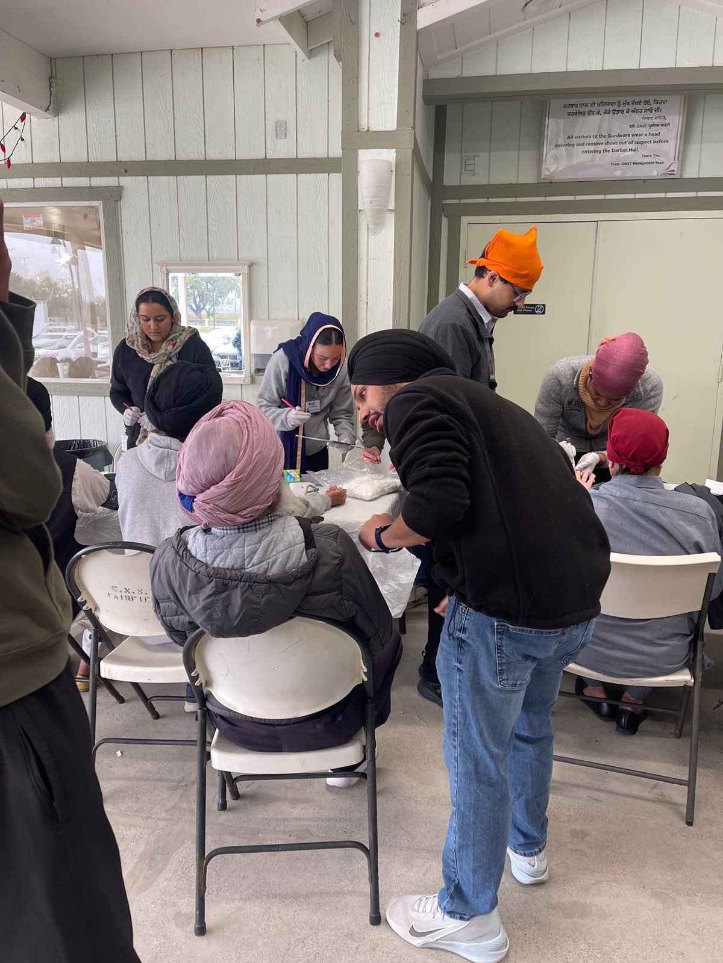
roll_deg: -0.8
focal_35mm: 25
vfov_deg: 69.4
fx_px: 696
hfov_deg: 54.9
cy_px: 482
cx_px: 362
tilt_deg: -11.9
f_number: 1.6
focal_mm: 5.1
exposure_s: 1/120
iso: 125
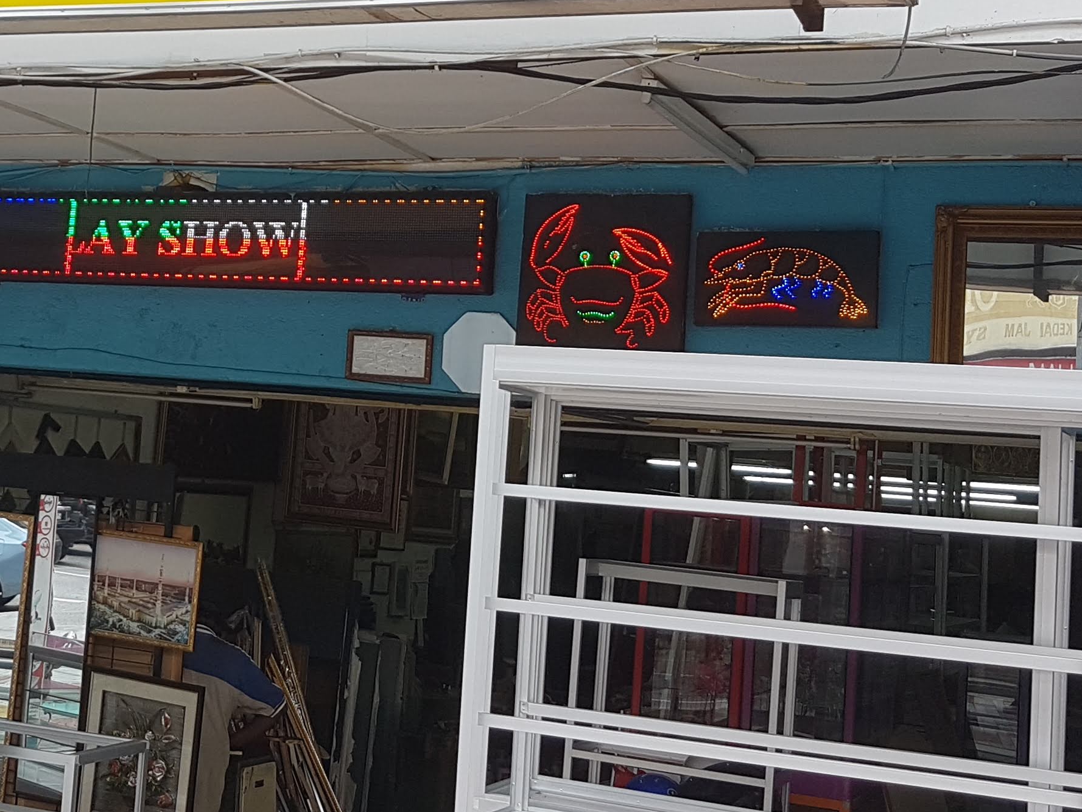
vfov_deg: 24.5
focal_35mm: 59
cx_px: 223
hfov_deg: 31.9
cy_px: 197
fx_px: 1844
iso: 40
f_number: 1.7
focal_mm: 4.2
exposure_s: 1/268
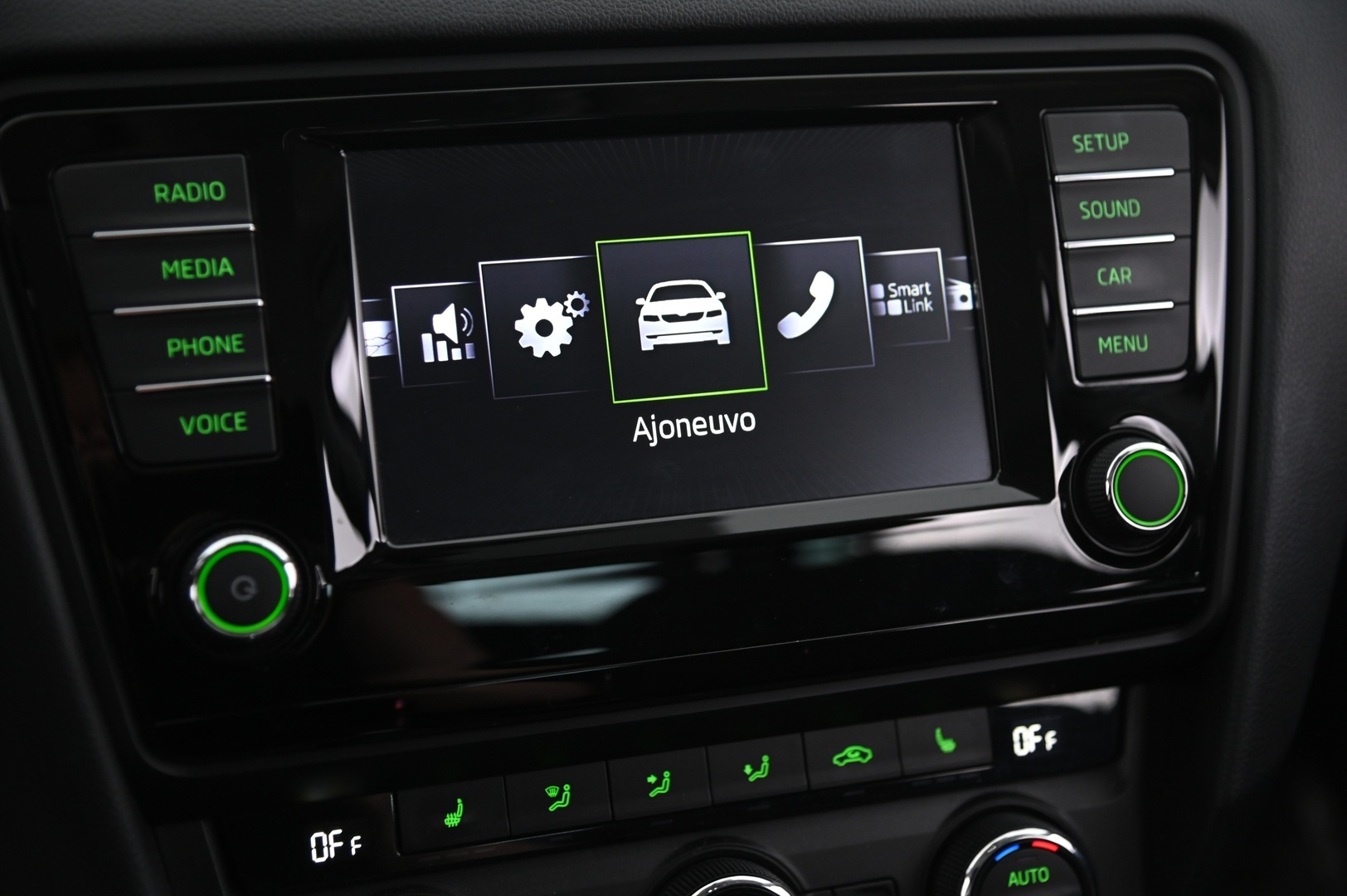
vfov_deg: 25.9
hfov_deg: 38.2
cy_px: 448
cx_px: 674
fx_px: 1944
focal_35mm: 52
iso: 2000
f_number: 4
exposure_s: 1/15
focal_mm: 52
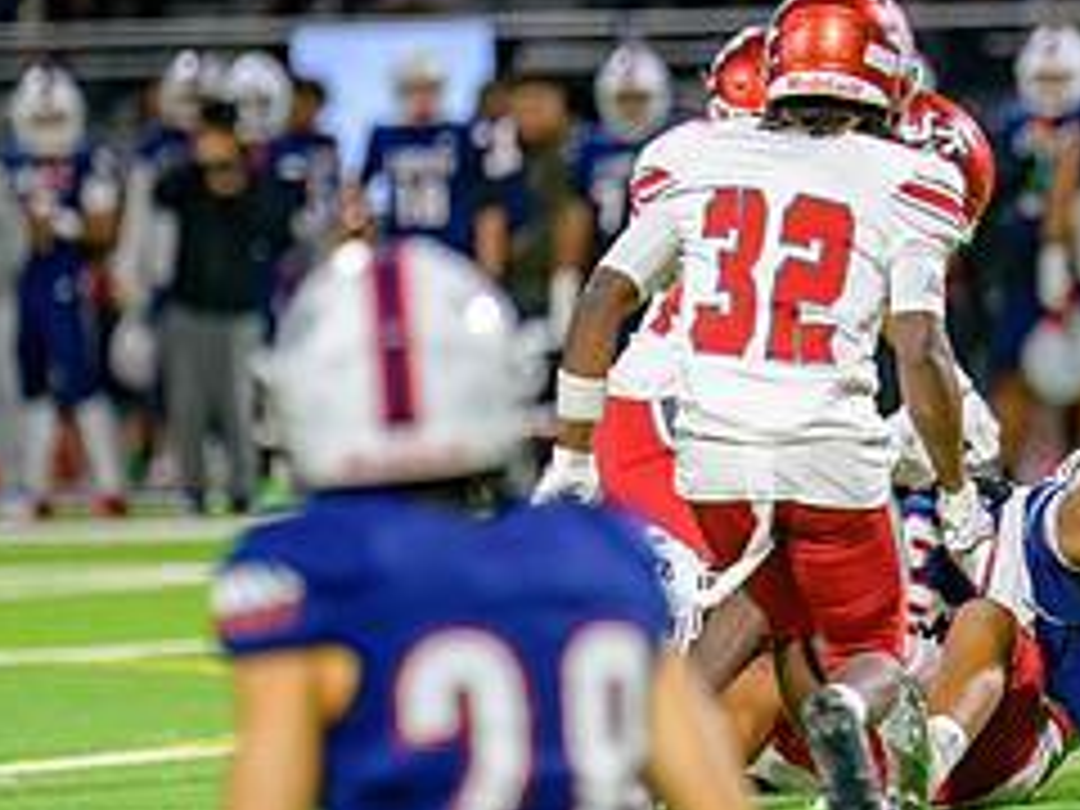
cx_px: 1107
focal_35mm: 557
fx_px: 17378
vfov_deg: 2.7
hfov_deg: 3.6
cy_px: 412
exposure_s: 1/250
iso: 2000
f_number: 2.8
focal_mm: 240
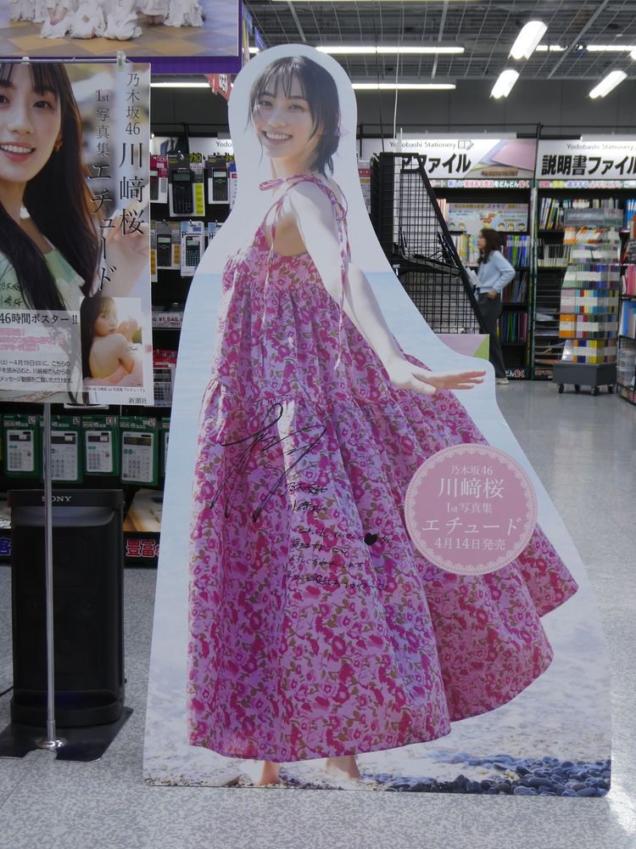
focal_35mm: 50
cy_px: 424
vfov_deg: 38.2
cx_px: 318
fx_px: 1225
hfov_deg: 29.1
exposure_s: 1/40
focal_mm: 9
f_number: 4.1
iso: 80
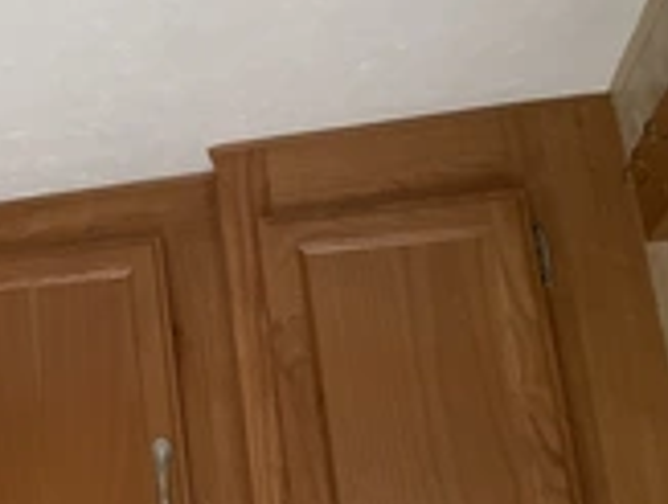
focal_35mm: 71
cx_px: -148
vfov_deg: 20.8
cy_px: 213
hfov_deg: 24.6
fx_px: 1373
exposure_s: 1/60
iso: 80
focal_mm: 3
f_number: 1.8
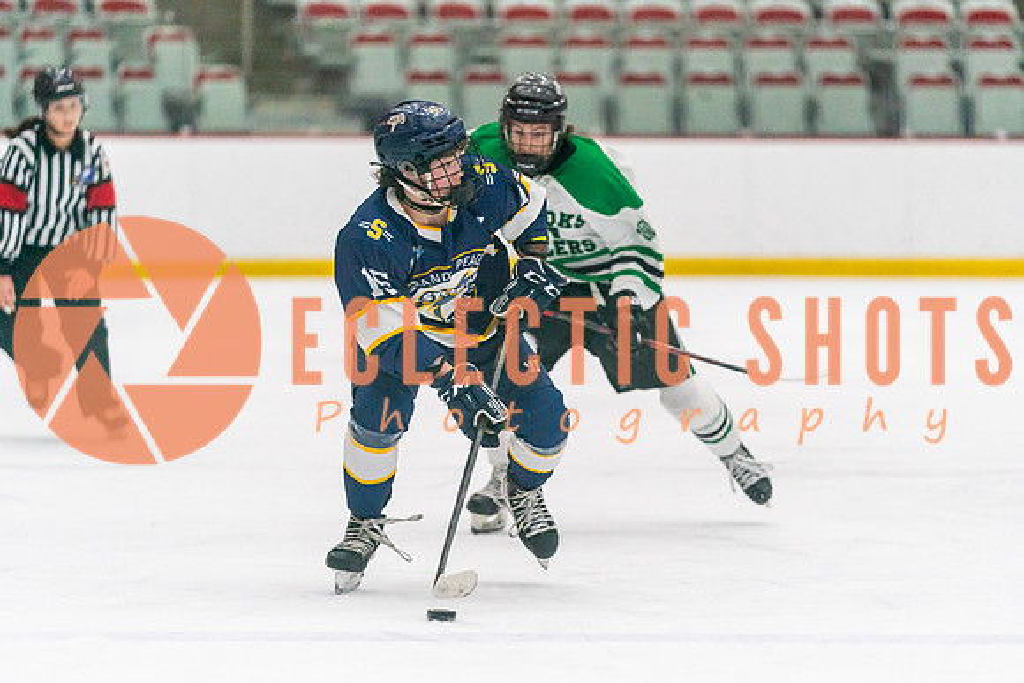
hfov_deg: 8.0
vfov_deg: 5.3
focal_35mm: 258
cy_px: 398
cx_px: 512
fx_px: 7336
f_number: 2.8
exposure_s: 1/1250
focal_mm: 200
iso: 3200
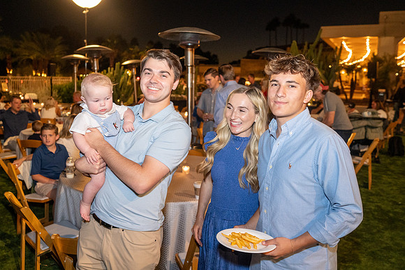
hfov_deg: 54.4
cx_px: 202
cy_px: 135
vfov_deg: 37.9
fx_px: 394
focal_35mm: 35
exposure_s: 1/80
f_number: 4
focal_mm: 35
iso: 4000
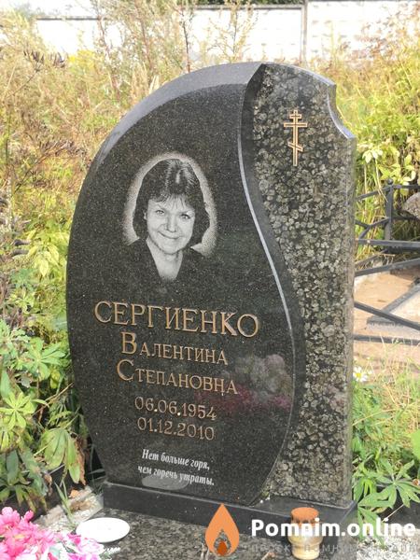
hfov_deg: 25.7
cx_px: 210
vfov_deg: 33.8
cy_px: 280
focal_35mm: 57
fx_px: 922
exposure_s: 1/754
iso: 50
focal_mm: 3.95
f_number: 1.6
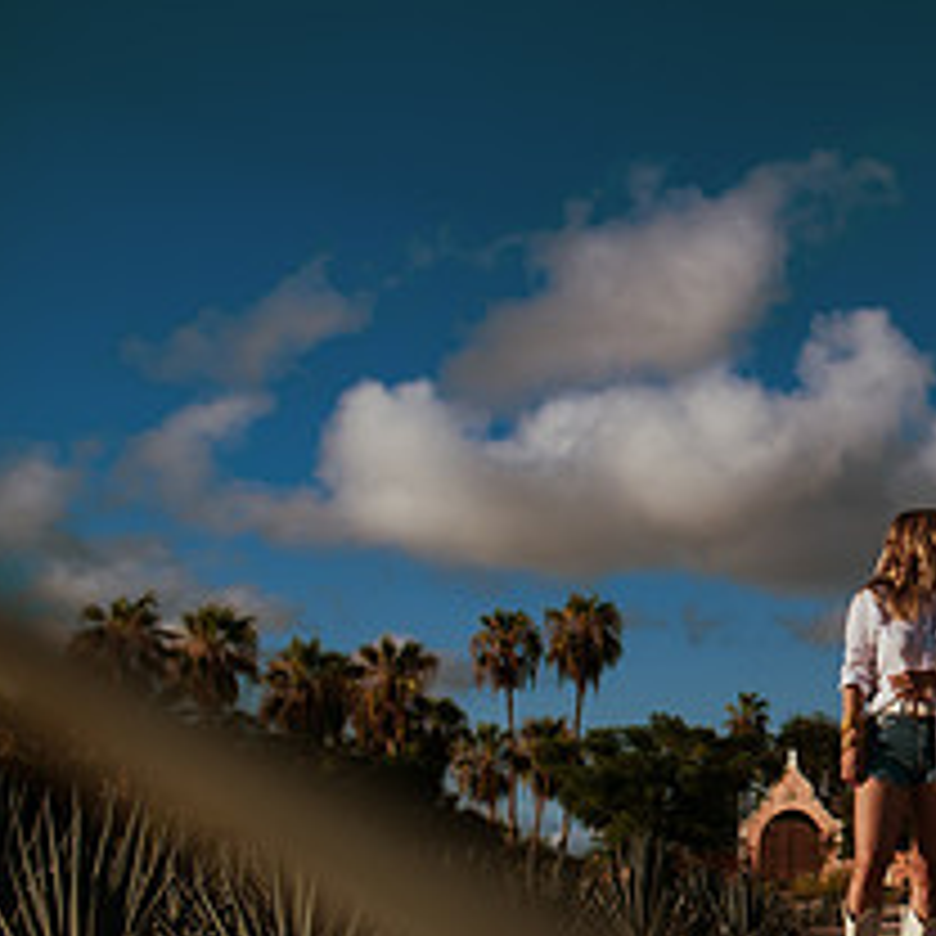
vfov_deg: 20.9
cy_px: 374
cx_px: 1251
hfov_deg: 19.2
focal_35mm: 83
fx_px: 2539
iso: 64
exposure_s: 1/5000
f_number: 2.2
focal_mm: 35
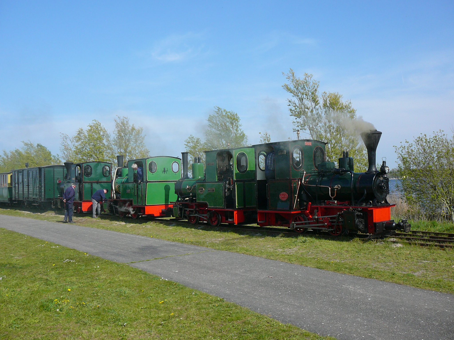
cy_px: 170
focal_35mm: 35
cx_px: 227
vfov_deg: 40.7
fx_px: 459
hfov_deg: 52.6
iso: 80
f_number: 5
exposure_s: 1/400
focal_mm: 5.2
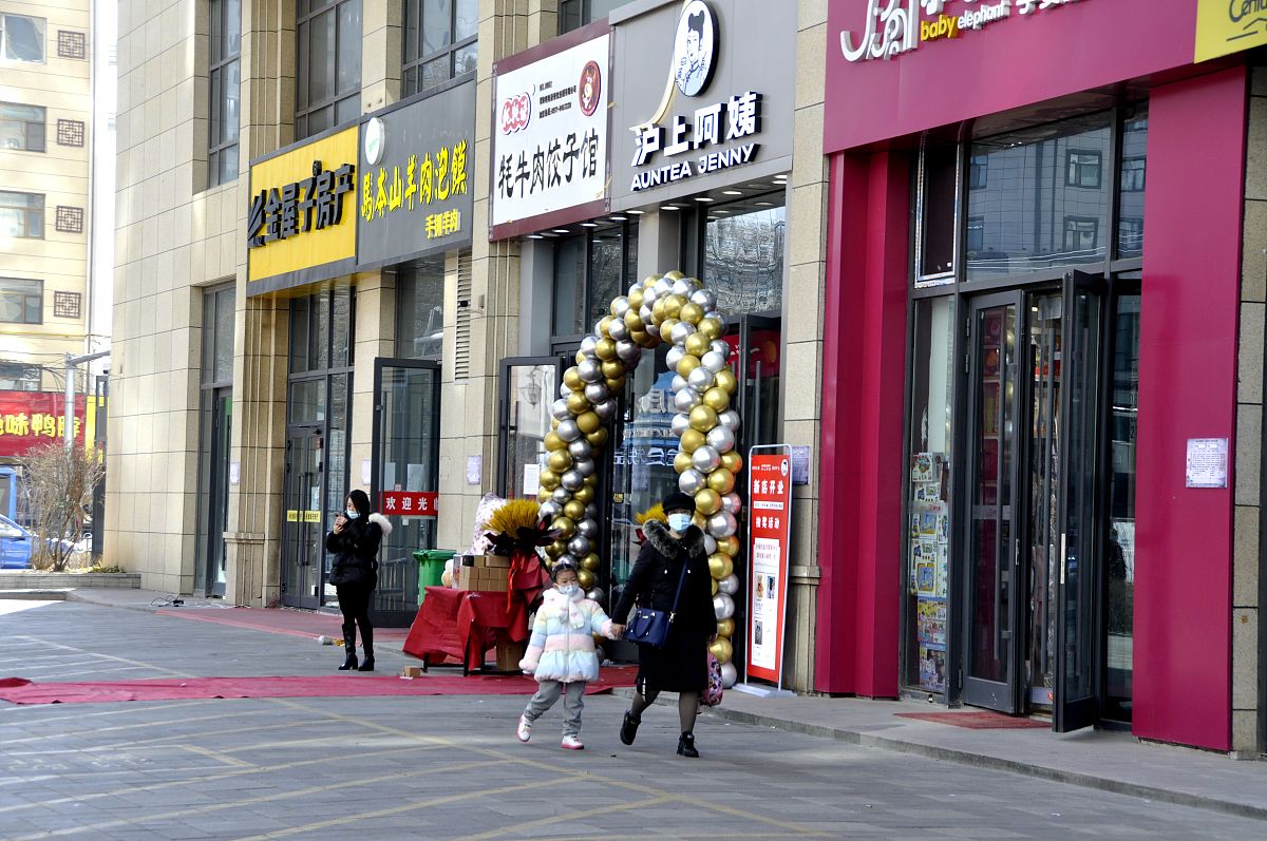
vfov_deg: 17.4
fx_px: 2742
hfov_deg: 26.0
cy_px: 420
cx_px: 634
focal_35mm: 78
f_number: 7.1
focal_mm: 52
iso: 200
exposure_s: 1/200
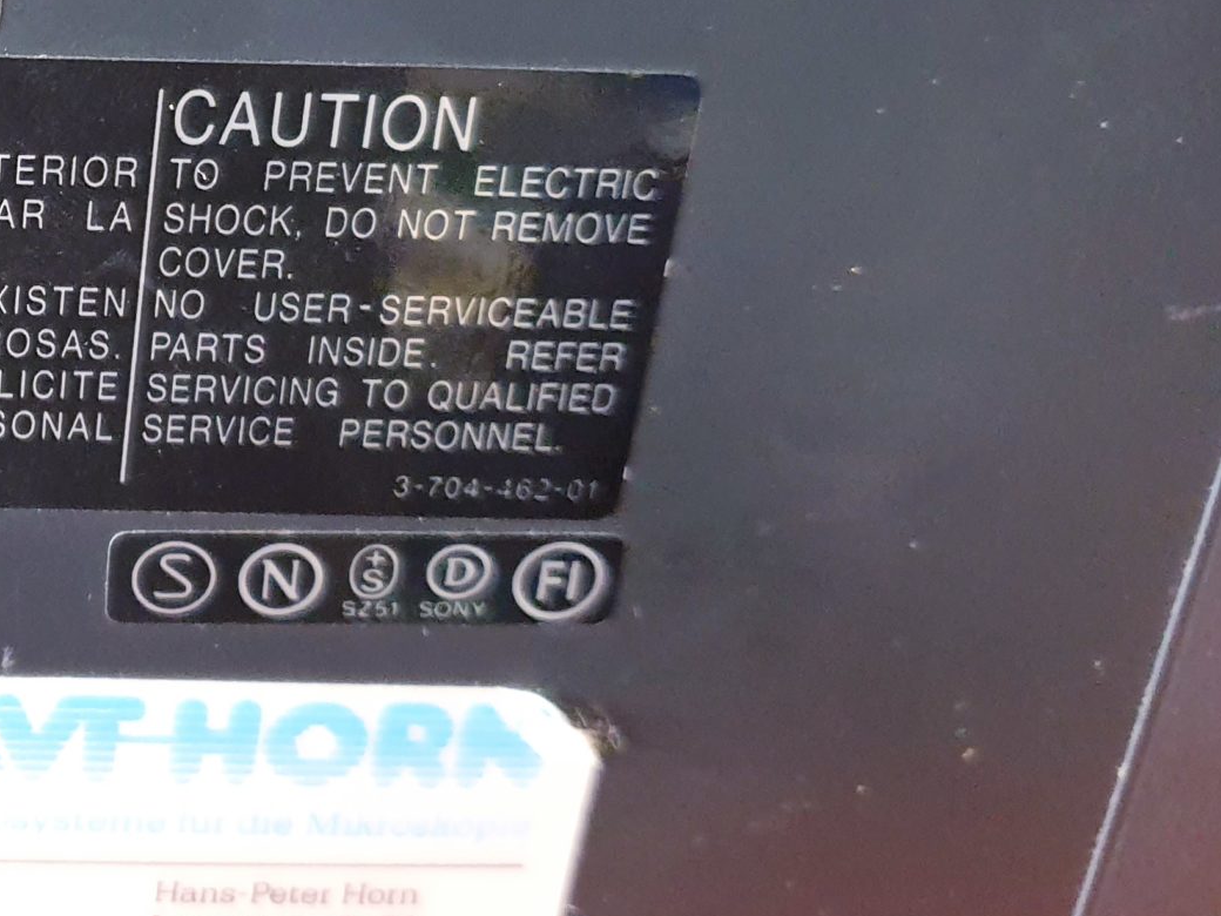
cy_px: 201
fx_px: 2257
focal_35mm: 64
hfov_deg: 27.6
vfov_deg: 22.7
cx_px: -124
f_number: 1.5
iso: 320
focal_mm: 4.3
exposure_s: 1/33
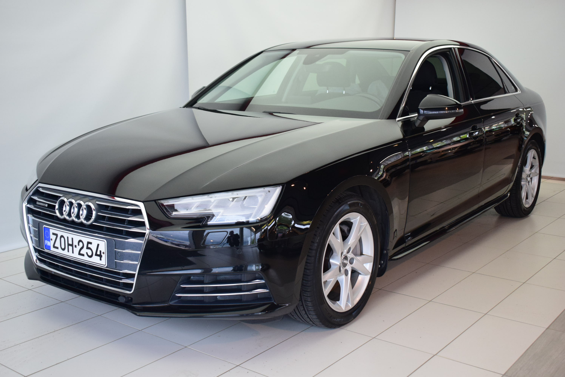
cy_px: 188
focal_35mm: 44
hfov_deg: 44.9
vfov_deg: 30.9
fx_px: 683
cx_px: 282
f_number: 4.2
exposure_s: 1/320
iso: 1600
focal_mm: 29
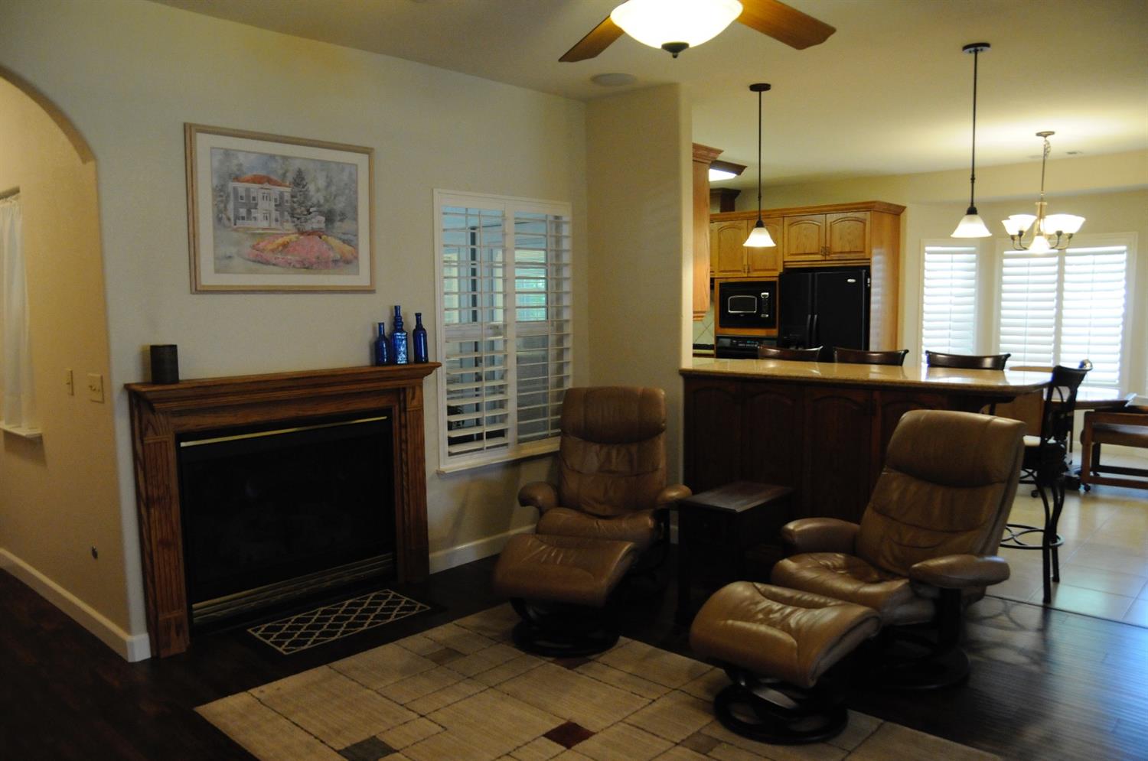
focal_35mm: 26
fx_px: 812
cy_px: 380
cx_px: 574
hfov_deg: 70.5
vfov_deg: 50.3
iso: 2000
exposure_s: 1/125
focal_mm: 17
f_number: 3.5
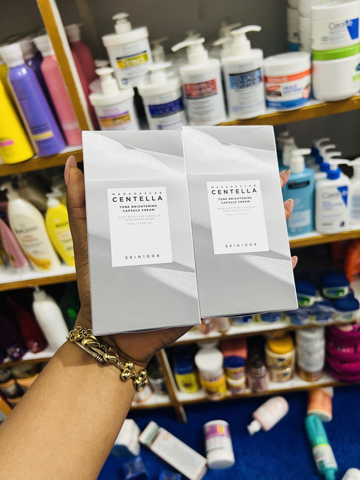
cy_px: 240
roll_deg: +14.7
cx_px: 180
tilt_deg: -36.1
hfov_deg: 53.1
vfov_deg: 67.3
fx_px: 361
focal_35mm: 26
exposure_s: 1/50
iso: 80
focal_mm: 5.7
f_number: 1.5
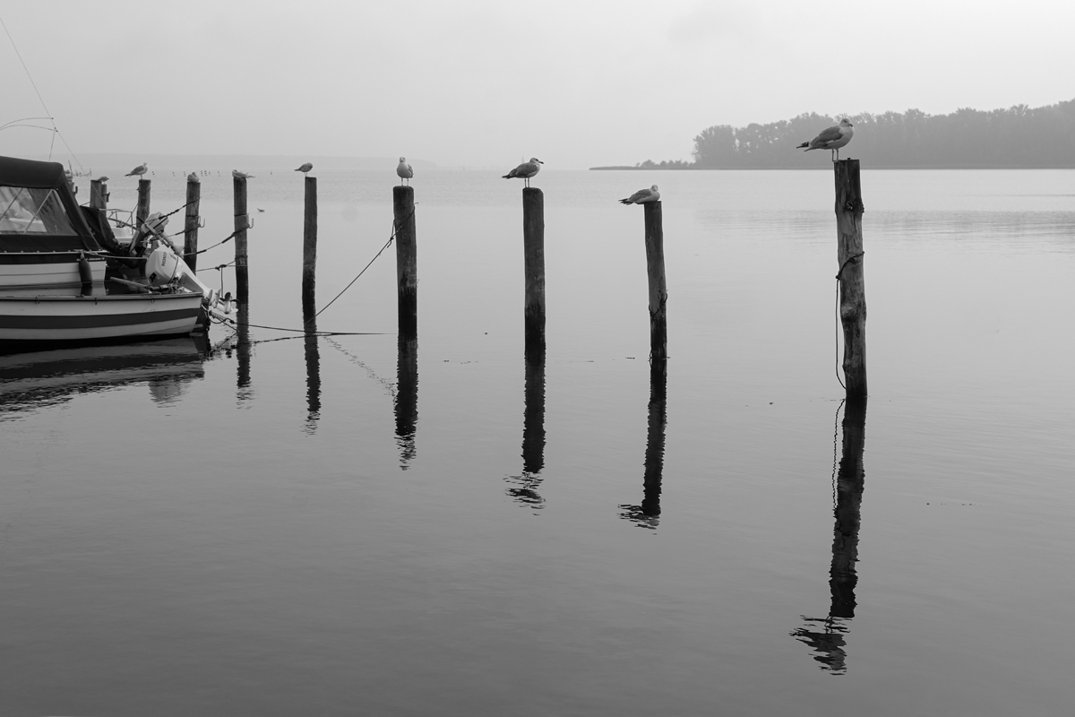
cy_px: 358
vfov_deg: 28.1
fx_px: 1433
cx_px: 538
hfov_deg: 41.1
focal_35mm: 48
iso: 100
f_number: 8
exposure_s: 1/800
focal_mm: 32
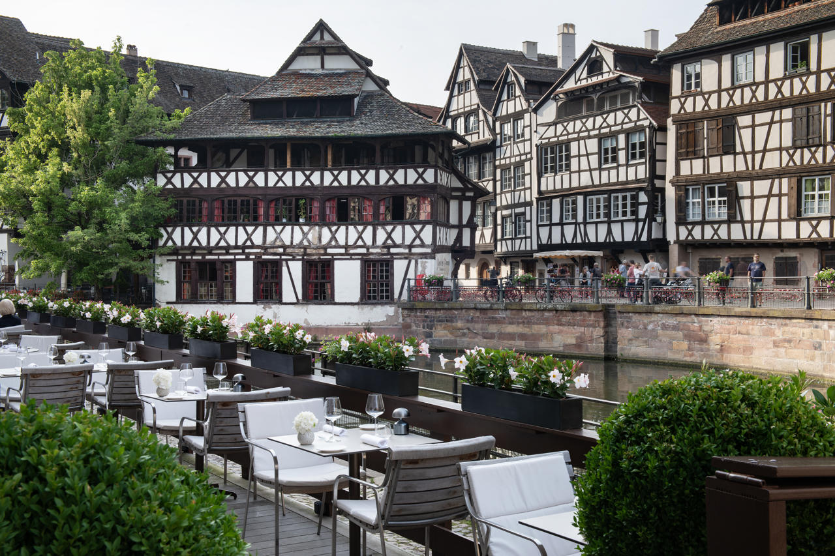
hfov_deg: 44.5
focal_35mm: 44
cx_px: 418
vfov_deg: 30.5
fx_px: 1020
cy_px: 278
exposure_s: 1/15
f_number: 16
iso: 160
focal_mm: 44
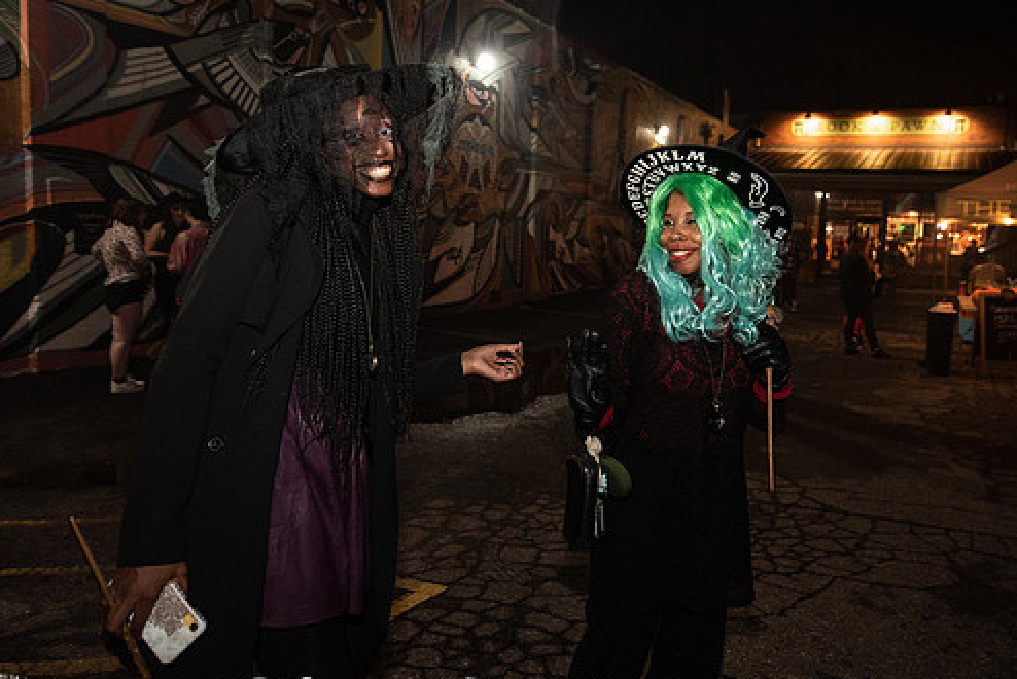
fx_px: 735
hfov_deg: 68.9
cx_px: 587
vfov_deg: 49.5
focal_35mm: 26
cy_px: 297
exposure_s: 1/60
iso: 2000
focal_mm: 19
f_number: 3.5
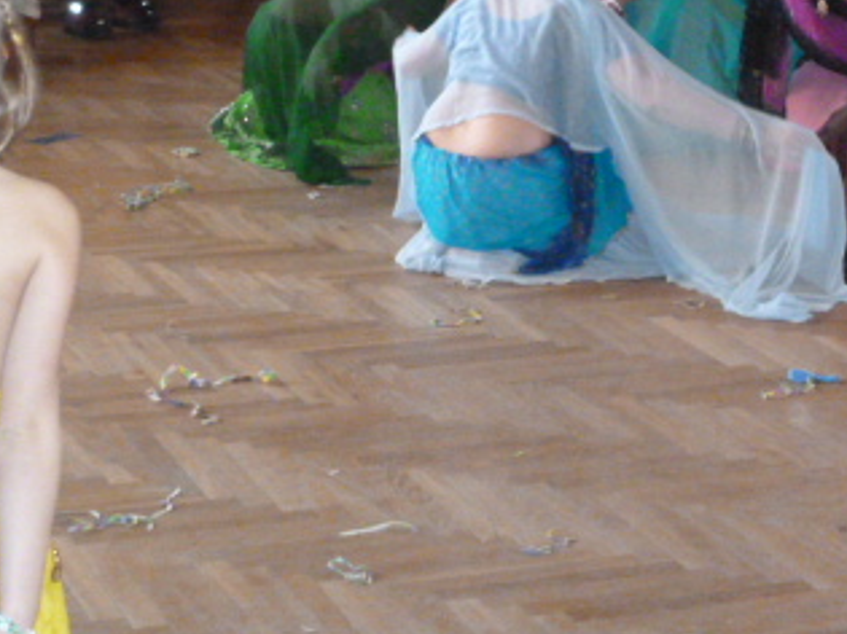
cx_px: 799
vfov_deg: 12.2
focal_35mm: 120
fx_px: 2935
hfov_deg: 16.2
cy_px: 16
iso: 1000
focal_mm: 9.7
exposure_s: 1/30
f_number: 3.9
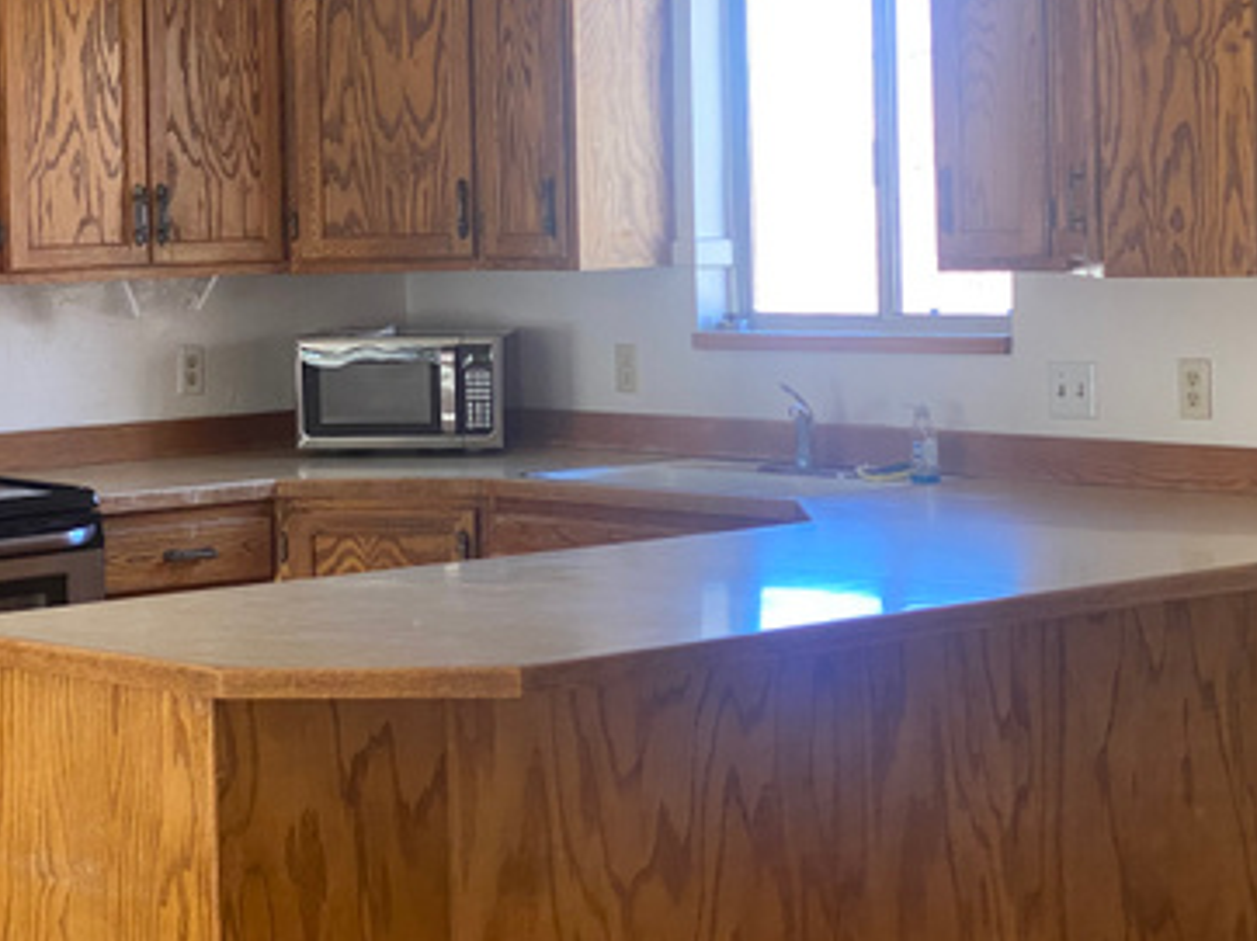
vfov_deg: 16.0
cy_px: 309
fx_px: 3339
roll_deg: +1.1
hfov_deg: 21.2
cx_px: 330
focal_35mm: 92
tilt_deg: -2.4
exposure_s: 1/90
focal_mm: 6
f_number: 2
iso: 160
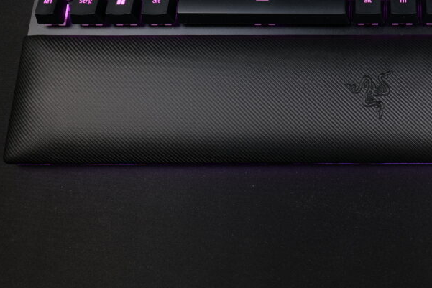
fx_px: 552
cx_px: 365
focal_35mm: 46
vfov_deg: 28.5
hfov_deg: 40.4
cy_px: 50
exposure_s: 1/2
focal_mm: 27
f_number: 5.3
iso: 100
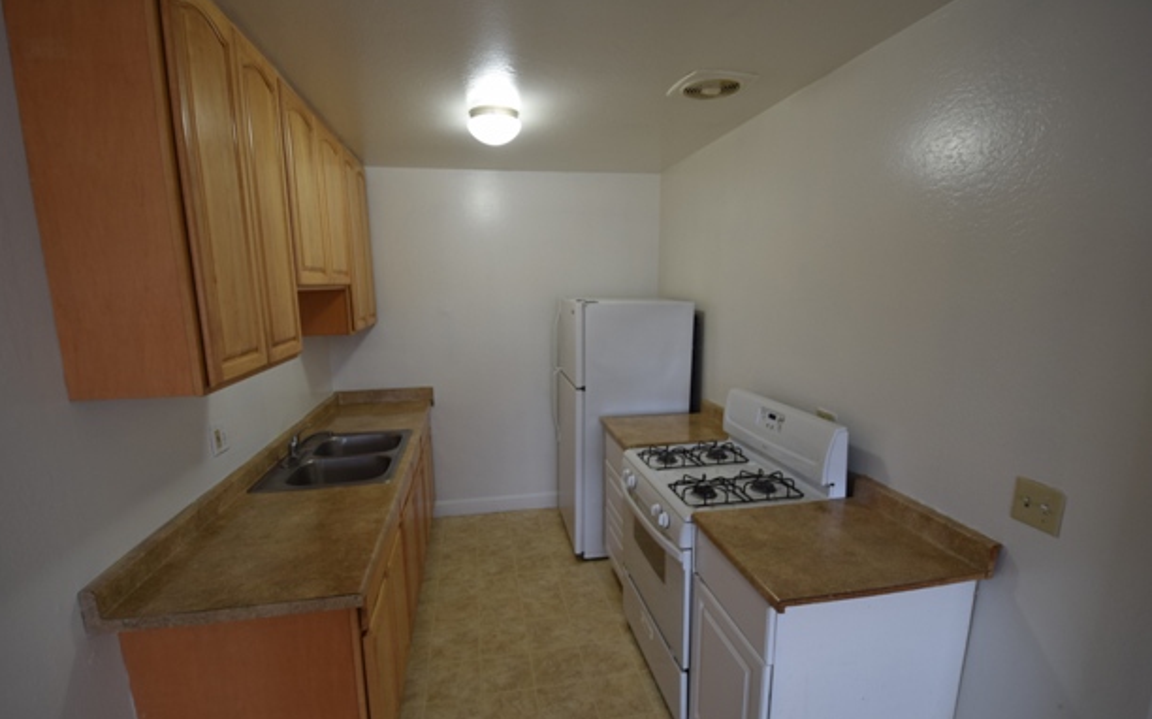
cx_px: 568
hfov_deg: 97.8
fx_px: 502
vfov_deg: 71.1
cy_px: 379
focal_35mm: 16
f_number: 4
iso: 400
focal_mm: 10
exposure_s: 1/60
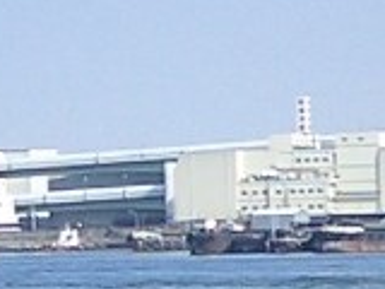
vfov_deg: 6.1
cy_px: 609
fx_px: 2636
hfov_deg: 8.3
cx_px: 349
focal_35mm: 237
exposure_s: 1/1000
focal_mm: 5.6
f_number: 3.5
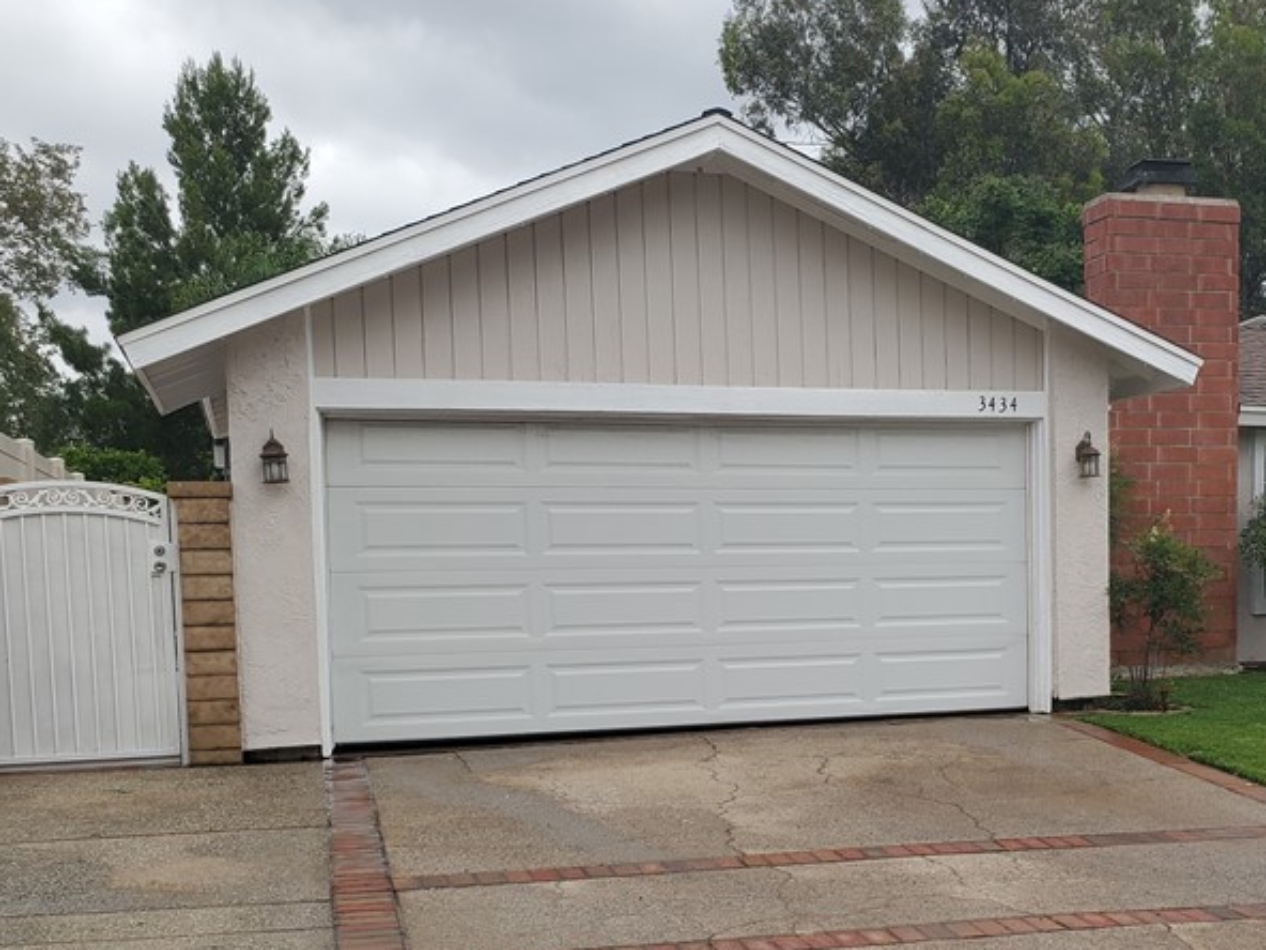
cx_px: 915
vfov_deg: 31.8
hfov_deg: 41.1
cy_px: 661
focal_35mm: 45
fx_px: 1646
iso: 50
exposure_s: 1/1053
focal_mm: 4.3
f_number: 2.4
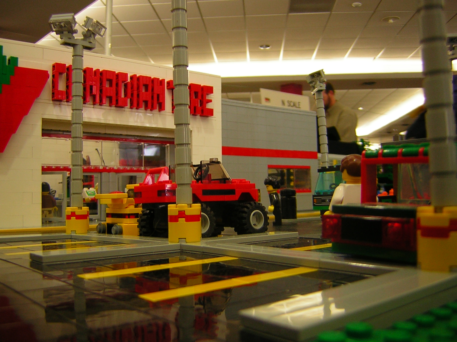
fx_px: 475
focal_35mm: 36
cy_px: 171
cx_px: 228
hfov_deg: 51.4
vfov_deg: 39.7
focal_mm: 4.7
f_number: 2.6
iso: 50
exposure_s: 1/9.7
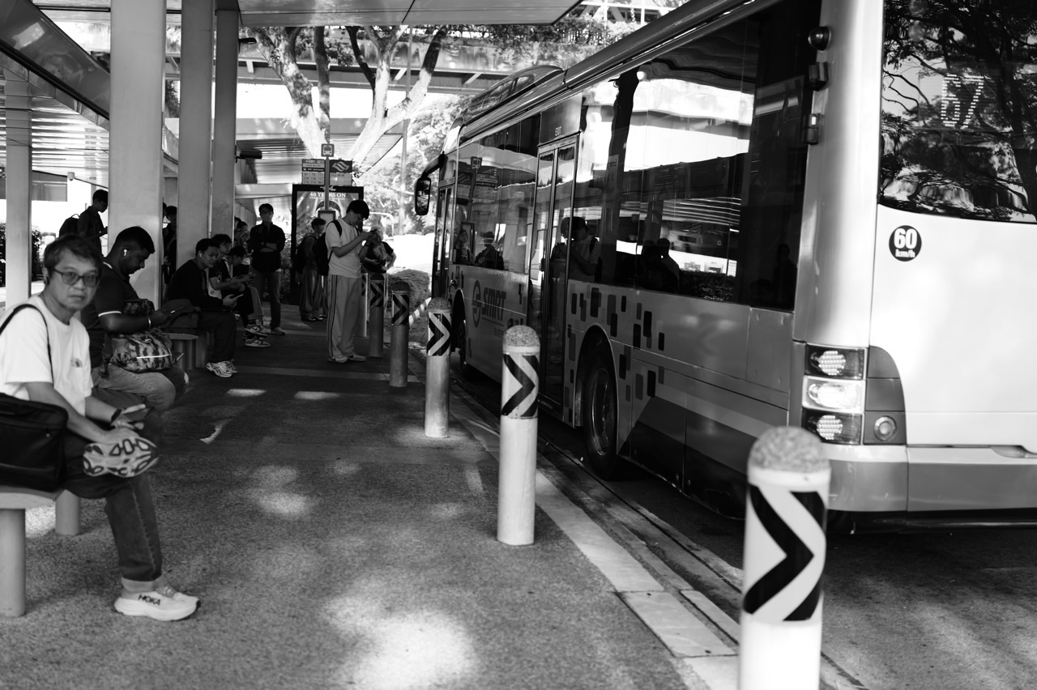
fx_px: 1238
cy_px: 345
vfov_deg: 31.2
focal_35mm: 43
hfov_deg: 45.5
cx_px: 518
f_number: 2.8
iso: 100
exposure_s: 1/160
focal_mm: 43
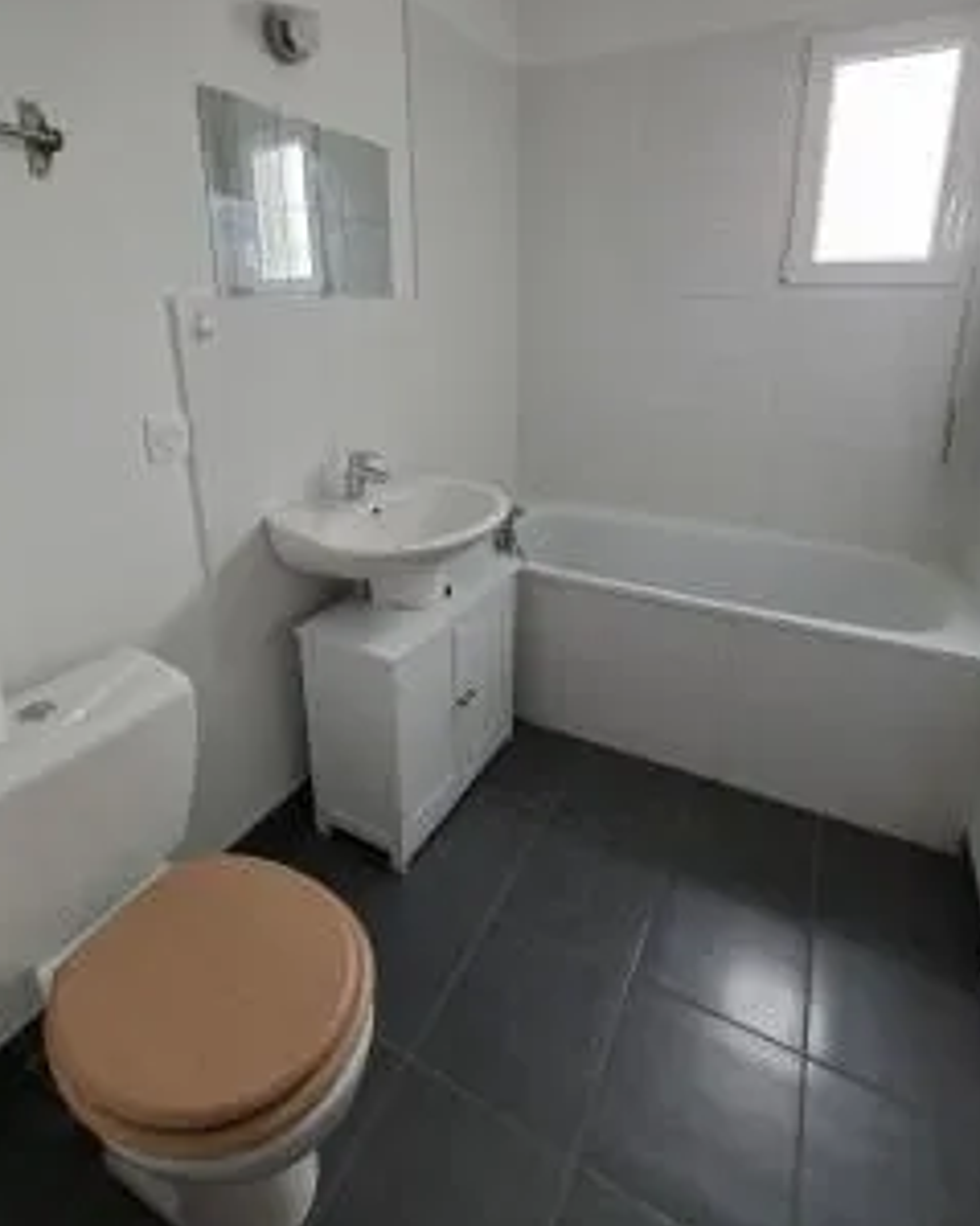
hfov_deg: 76.9
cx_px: 508
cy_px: 480
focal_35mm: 17
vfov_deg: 88.3
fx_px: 617
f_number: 2.2
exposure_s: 1/40
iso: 100
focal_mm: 1.74
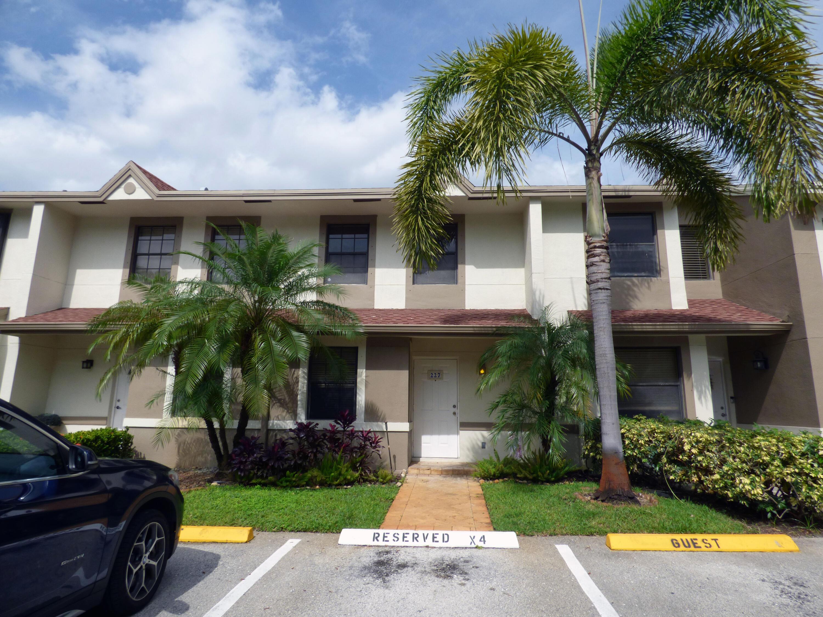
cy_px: 308
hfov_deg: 81.7
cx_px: 412
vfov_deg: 66.0
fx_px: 476
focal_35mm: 20
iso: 100
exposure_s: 1/1000
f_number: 4
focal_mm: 3.58
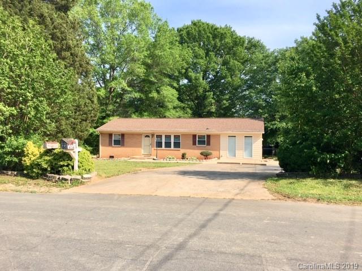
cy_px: 136
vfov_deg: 48.2
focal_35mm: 29
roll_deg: +0.0
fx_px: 303
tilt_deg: +1.8
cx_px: 181
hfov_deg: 61.7
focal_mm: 4.15
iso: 25
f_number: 2.2
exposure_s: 1/769
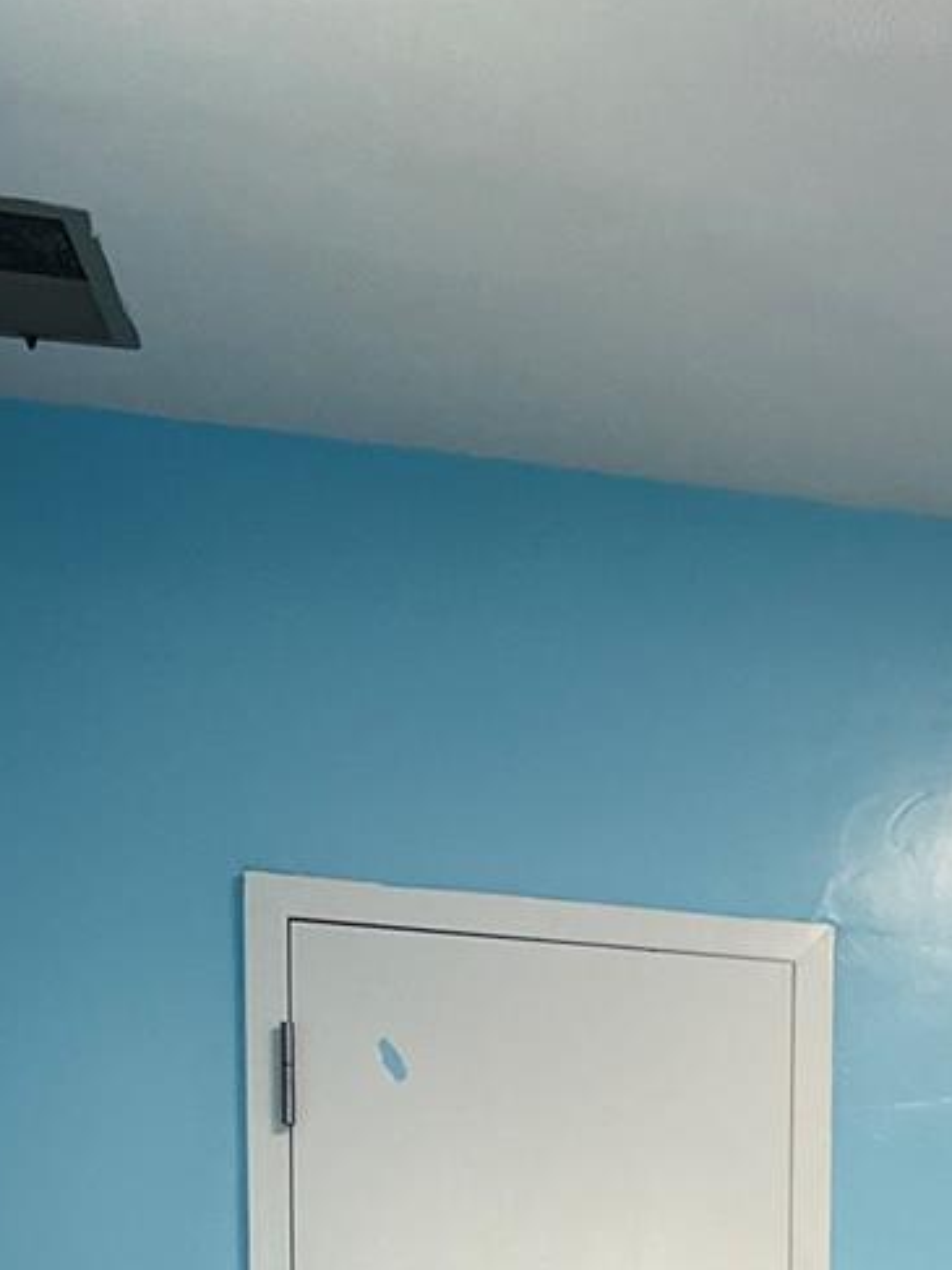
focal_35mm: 82
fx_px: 3008
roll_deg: -1.5
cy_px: 1982
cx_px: 1270
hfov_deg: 16.9
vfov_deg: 20.1
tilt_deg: -8.0
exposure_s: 1/120
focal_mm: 5.7
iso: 80
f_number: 1.5
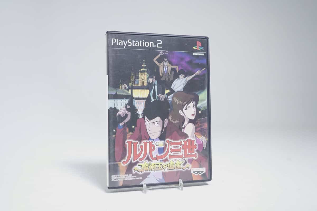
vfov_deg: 40.0
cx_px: 158
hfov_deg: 57.2
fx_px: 291
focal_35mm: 33
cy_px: 106
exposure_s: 1/15
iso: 640
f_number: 5.6
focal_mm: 33
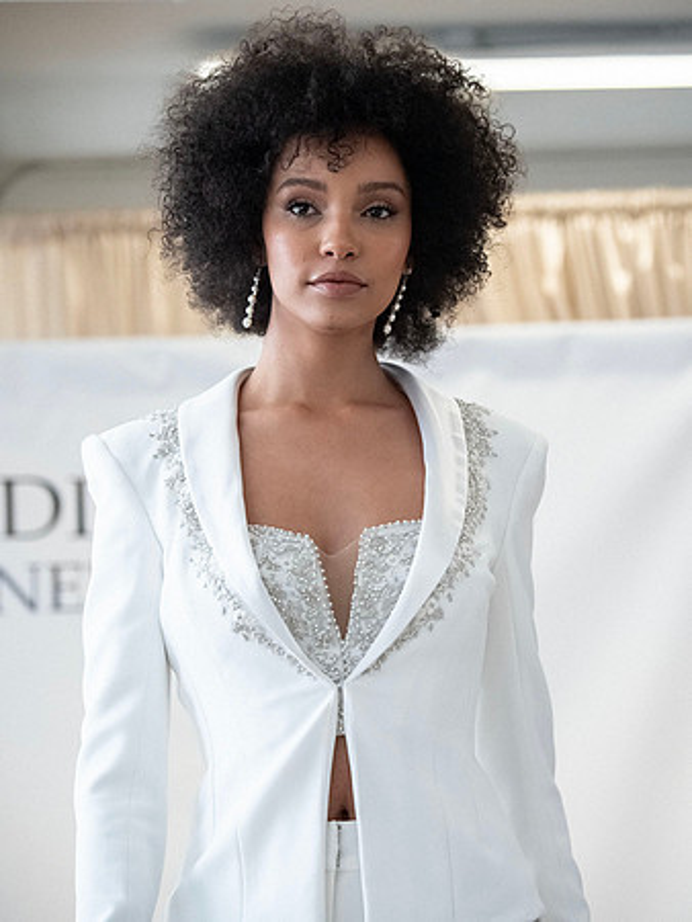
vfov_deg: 9.9
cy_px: 461
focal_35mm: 200
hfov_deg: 7.4
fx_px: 5326
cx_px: 346
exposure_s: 1/500
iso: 1600
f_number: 4
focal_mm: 100
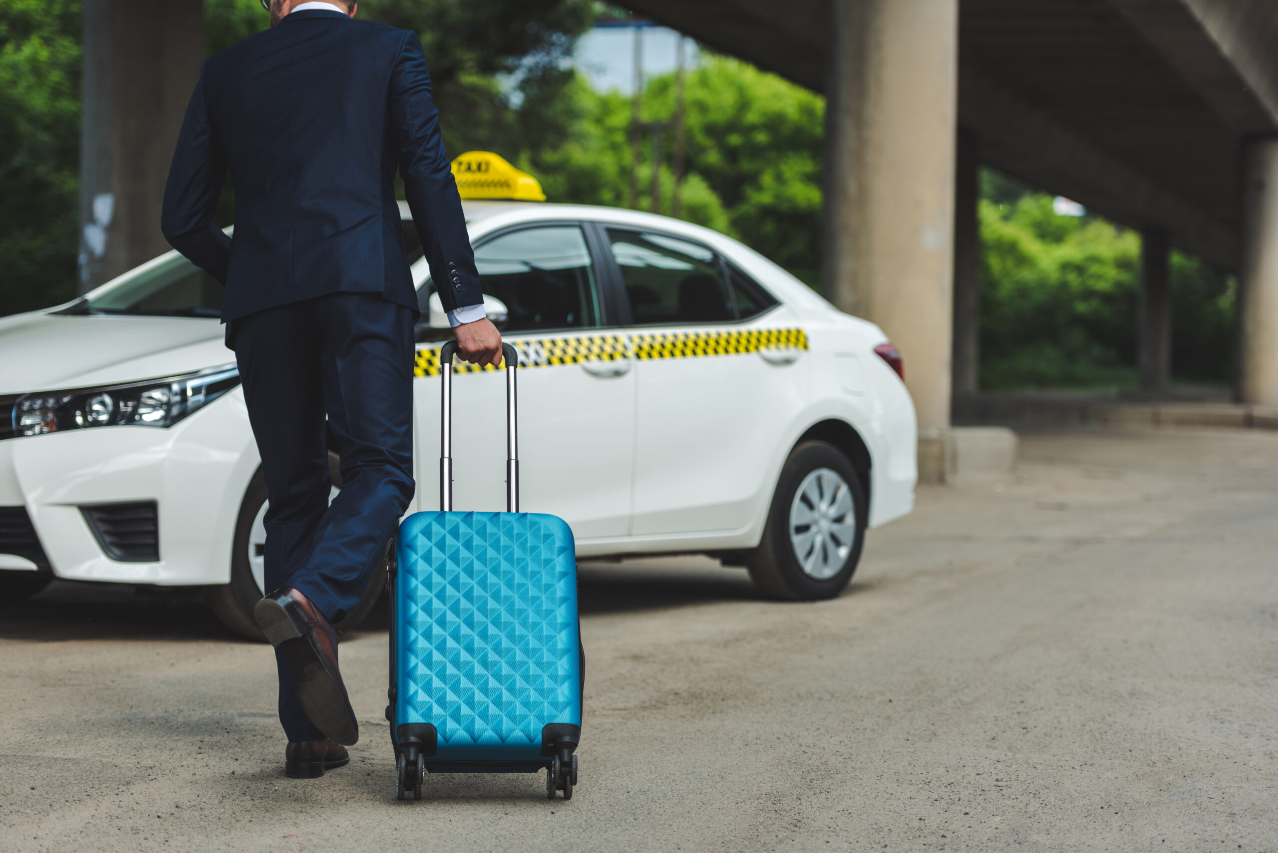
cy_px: 426
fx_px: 3019
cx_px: 639
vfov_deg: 16.1
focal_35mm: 85
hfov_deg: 23.9
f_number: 3.2
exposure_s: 1/800
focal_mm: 85
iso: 100
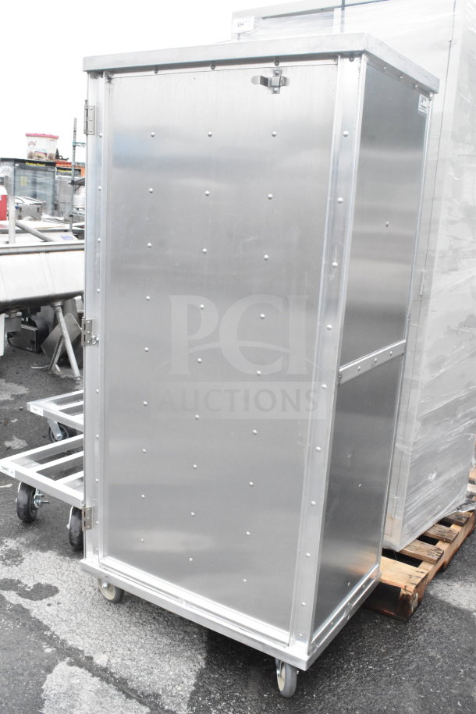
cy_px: 357
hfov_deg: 40.0
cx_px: 238
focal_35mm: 33
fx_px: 654
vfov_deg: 57.2
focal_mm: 22
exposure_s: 1/800
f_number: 14
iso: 6400
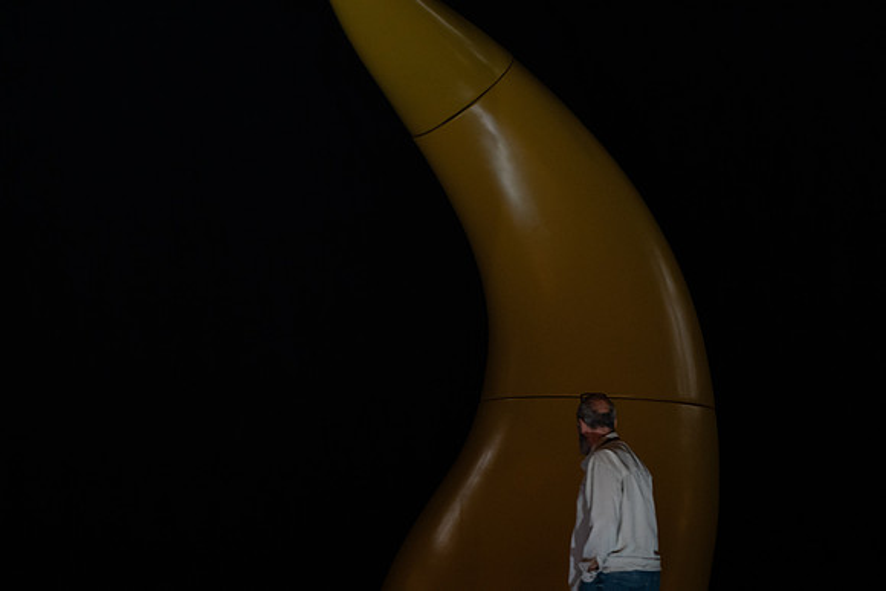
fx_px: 4406
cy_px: 296
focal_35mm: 179
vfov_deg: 7.7
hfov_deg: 11.5
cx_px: 443
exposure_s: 1/60
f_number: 5
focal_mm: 179
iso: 3200
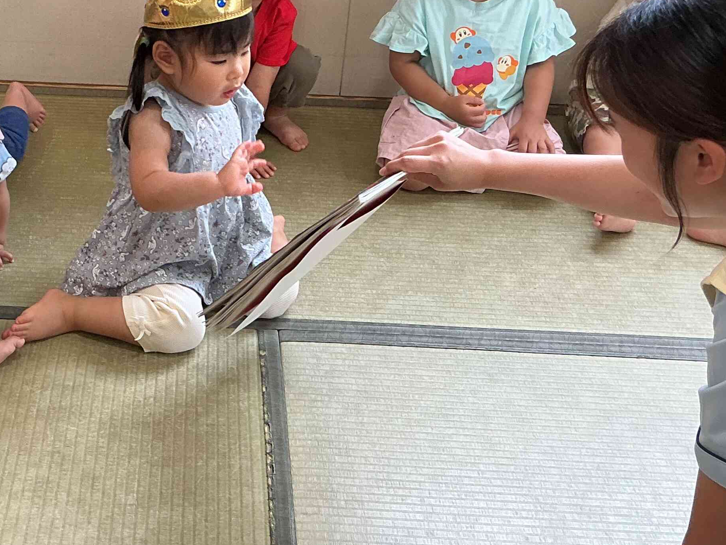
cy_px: 203
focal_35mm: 64
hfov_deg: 29.8
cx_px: 176
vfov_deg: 22.9
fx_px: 1342
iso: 50
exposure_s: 1/120
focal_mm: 3
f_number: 1.8
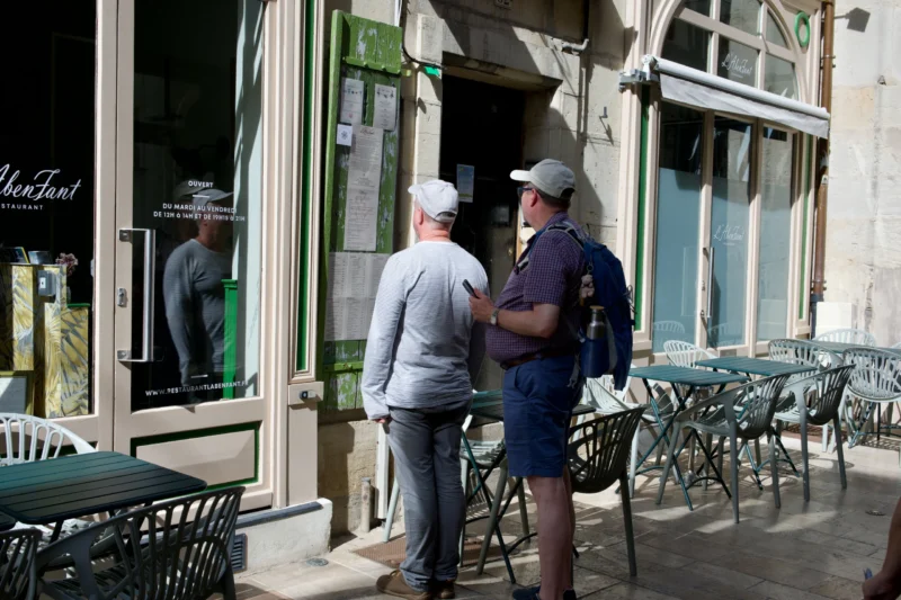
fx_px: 1001
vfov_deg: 33.4
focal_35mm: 40
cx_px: 450
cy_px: 300
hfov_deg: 48.5
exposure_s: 1/320
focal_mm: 40
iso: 100
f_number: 9
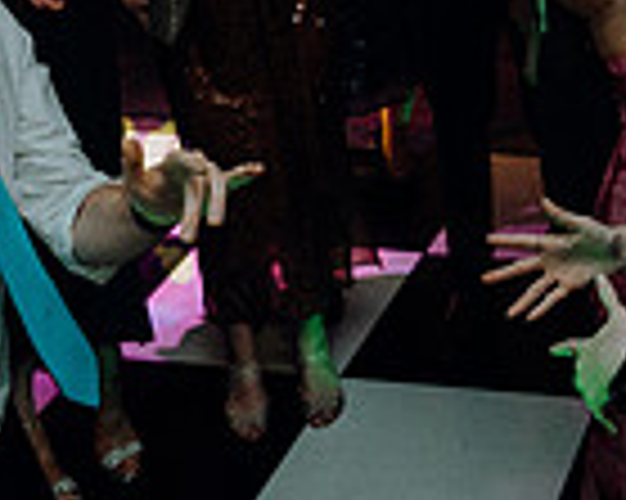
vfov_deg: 15.8
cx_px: 590
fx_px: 1740
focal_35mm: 94
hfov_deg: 19.9
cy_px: -70
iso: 2500
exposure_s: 1/160
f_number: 3.5
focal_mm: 24
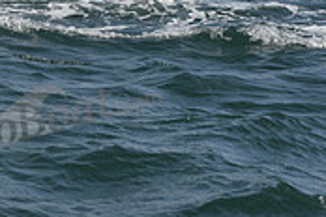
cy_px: -137
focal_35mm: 234
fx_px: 2119
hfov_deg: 8.6
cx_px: -197
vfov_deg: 5.8
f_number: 8
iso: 400
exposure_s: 1/800
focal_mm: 70
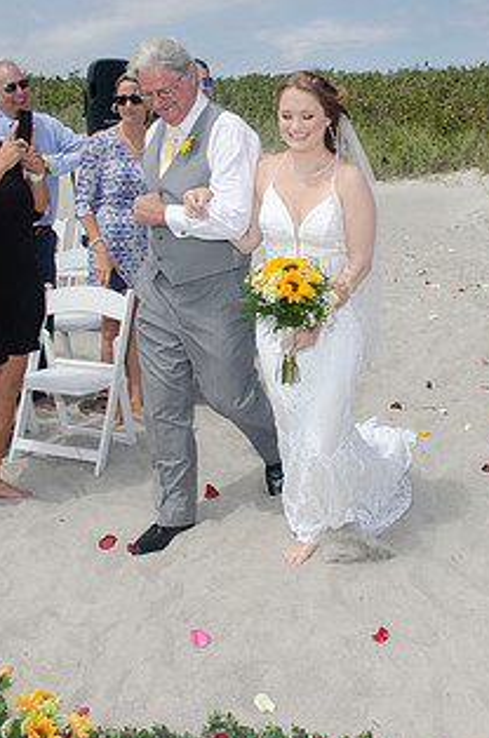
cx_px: 273
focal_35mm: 43
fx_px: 880
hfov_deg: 31.0
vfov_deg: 45.2
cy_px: 284
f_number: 11
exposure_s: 1/250
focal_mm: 20
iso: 100
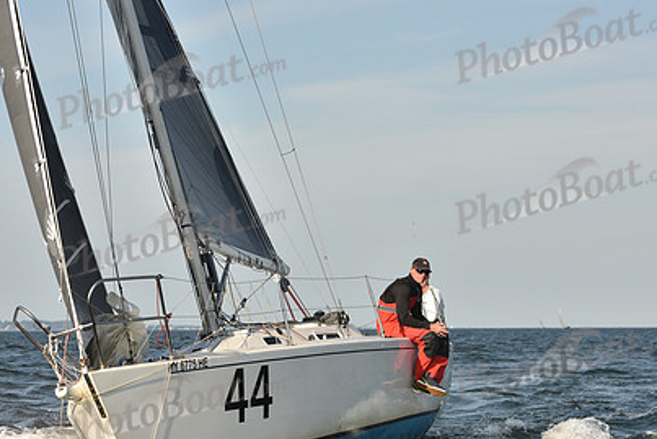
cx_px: 372
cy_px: 299
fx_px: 2574
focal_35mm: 141
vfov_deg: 9.7
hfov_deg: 14.5
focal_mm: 98
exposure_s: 1/640
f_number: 5.6
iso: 250
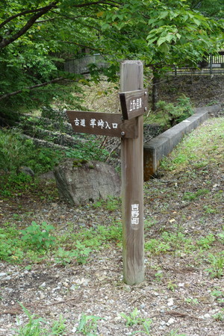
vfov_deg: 39.6
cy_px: 168
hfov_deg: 27.0
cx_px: 112
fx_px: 467
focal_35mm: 50
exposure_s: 1/100
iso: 125
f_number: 5
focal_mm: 18.66
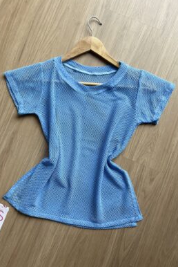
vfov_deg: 65.4
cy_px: 131
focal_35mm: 28
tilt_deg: -87.1
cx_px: 77
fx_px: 207
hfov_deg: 46.3
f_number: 1.6
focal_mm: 5.1
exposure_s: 1/349
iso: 50
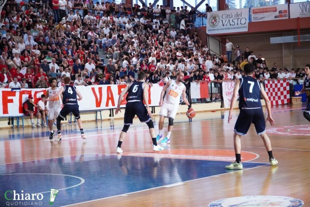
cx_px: 155
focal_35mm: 72
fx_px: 620
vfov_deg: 18.9
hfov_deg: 28.1
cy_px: 104
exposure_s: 1/800
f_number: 4
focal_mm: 48
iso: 5000
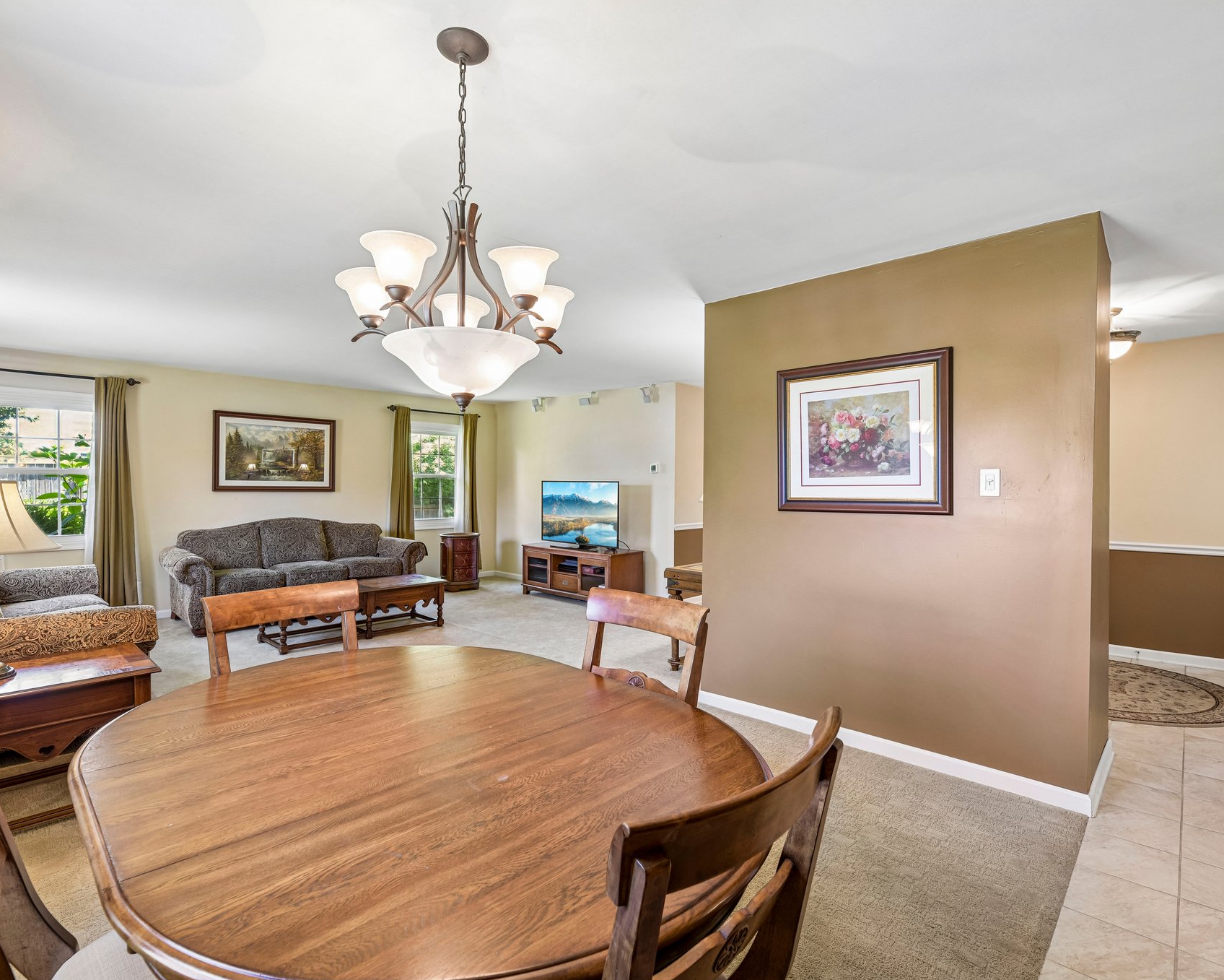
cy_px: 492
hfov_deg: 89.6
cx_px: 599
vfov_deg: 77.0
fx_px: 616
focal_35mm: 17
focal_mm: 15
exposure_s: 1/6
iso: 400
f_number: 8
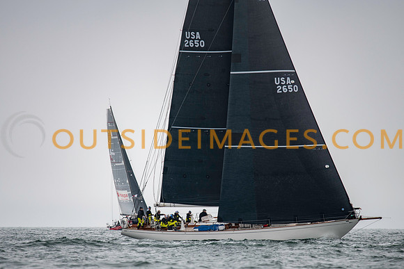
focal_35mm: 366
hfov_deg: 5.6
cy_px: 163
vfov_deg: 3.8
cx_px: 202
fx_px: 4109
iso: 250
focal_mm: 300
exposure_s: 1/2500
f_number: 4
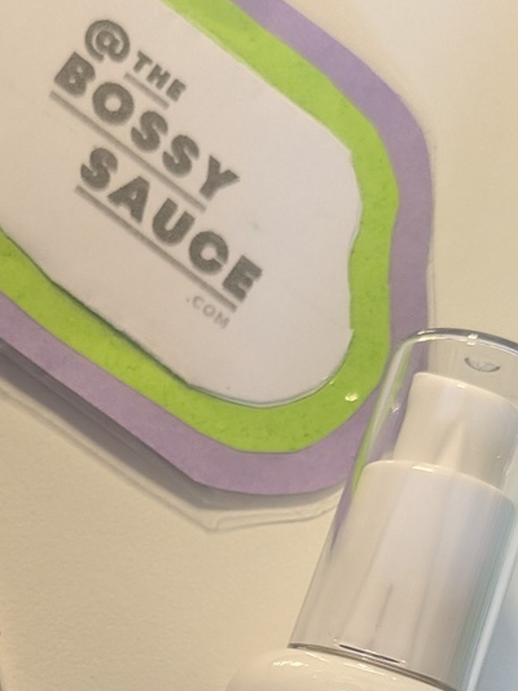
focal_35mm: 60
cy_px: 738
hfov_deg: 24.0
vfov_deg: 29.4
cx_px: 102
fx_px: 1197
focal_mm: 4.53
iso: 54
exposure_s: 1/120
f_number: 1.7
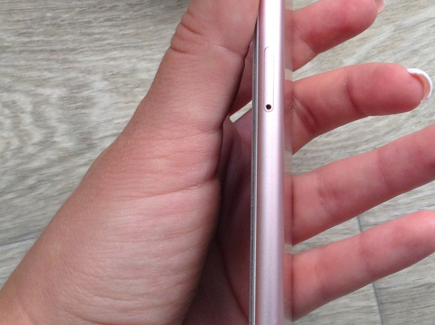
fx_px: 765
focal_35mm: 61
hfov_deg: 31.4
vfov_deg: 23.9
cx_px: 304
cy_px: 126
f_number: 2.4
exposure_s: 1/60
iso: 40
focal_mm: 3.3
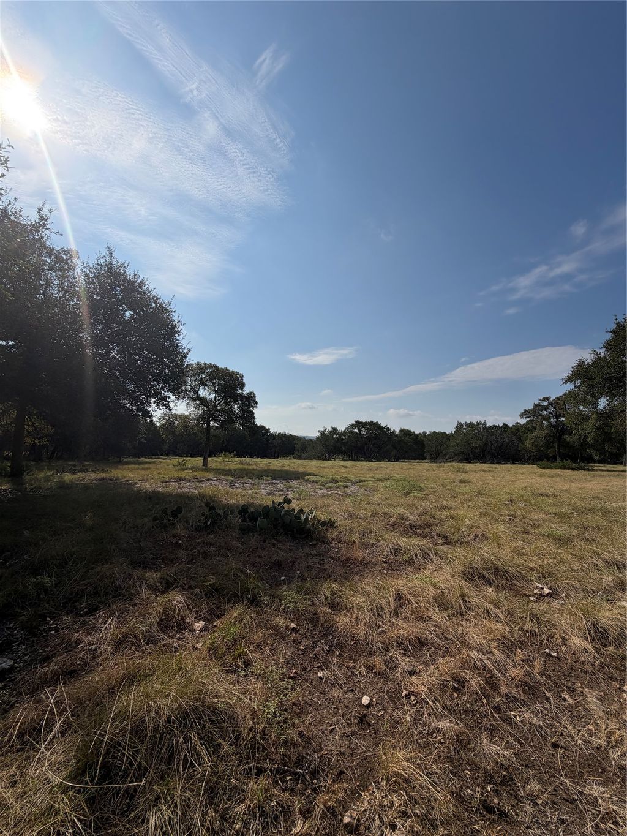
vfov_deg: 102.1
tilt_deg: +7.2
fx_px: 338
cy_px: 418
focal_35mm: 14
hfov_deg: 85.7
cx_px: 314
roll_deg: -1.2
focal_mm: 2.22
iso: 20
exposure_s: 1/1961
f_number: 2.2
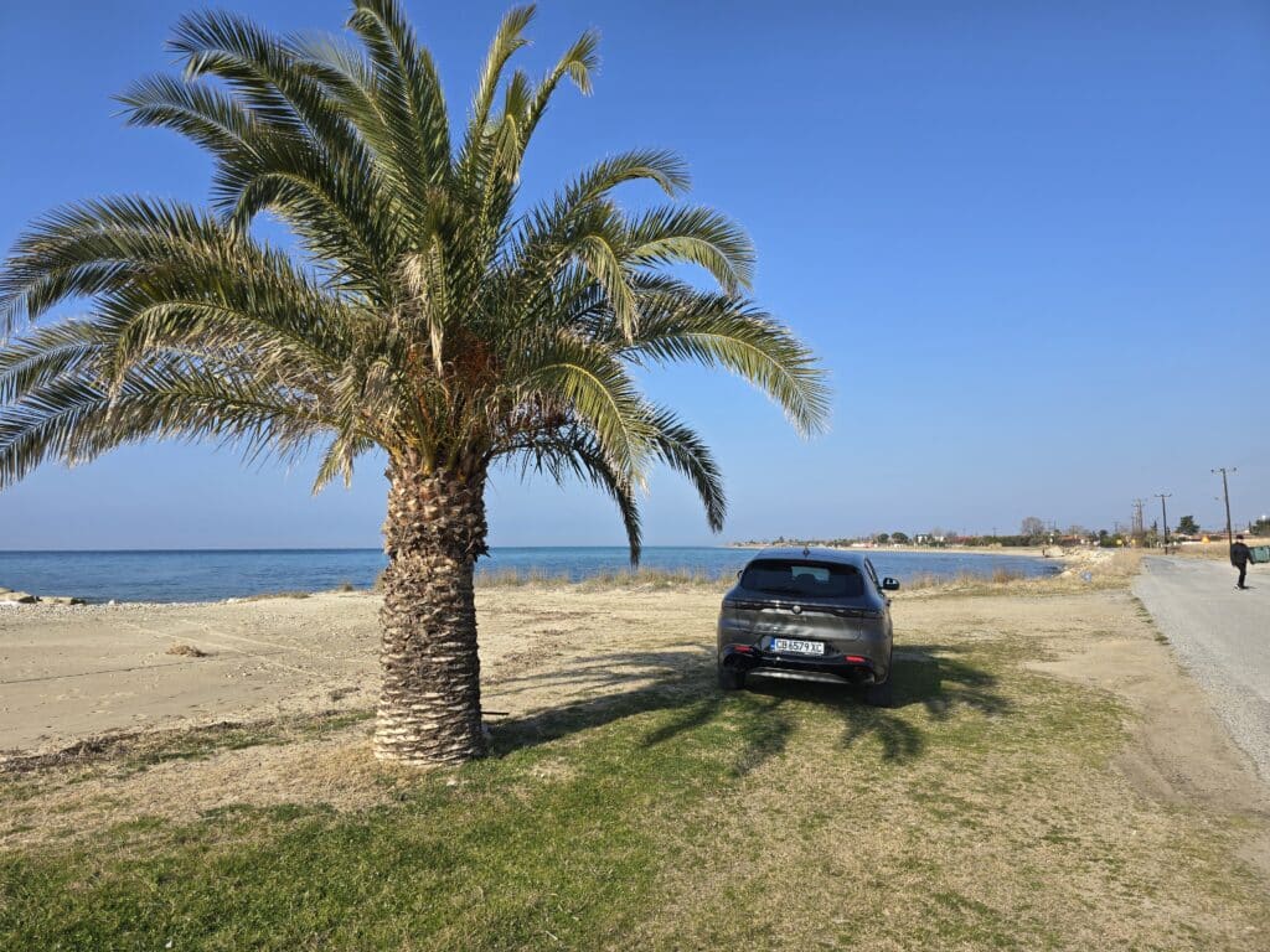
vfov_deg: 58.9
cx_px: 635
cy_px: 476
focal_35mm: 23
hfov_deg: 73.9
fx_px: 844
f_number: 1.7
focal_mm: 6.3
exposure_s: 1/871
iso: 12
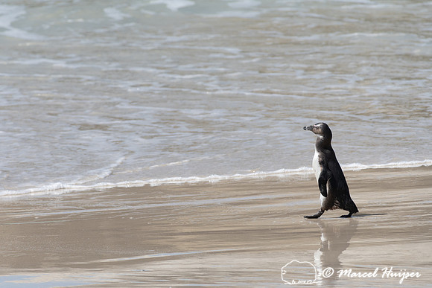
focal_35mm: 701
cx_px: 180
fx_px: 8412
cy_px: 168
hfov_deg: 2.9
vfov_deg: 2.0
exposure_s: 1/1250
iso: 500
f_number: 13
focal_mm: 600
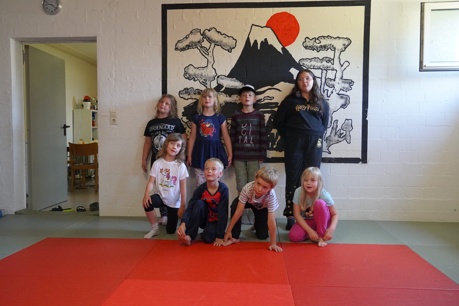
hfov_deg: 57.2
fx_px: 421
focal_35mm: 33
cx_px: 230
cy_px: 153
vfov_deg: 40.0
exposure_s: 1/160
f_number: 4
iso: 3200
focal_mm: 22
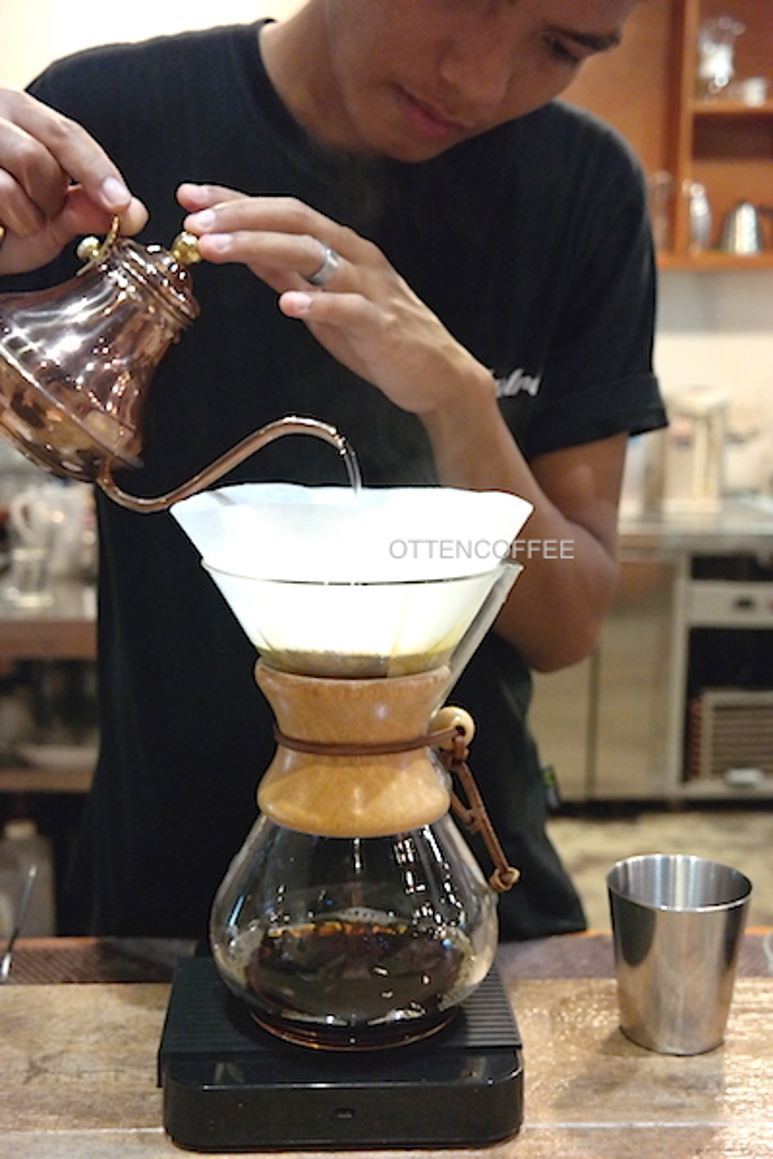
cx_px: 386
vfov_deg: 42.7
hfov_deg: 29.2
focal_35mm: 46
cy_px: 580
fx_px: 1481
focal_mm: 30
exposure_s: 1/30
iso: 3200
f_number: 4.5
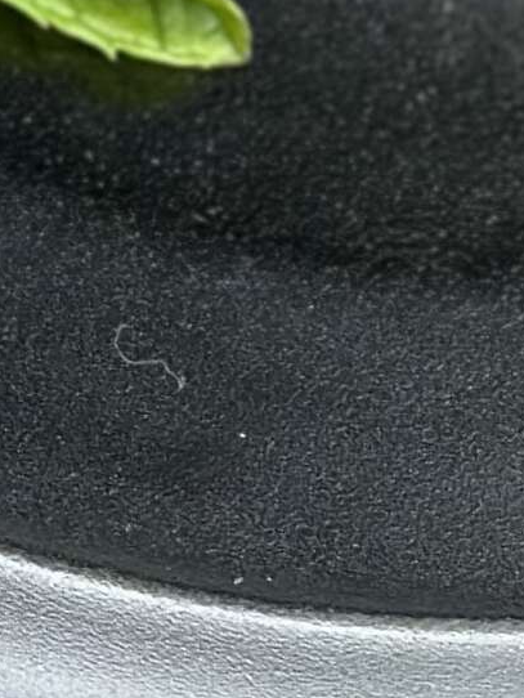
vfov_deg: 5.4
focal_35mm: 354
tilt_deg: -47.6
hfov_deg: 4.2
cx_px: 485
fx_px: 7139
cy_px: -876
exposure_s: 1/100
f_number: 1.78
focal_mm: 6.86
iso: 80
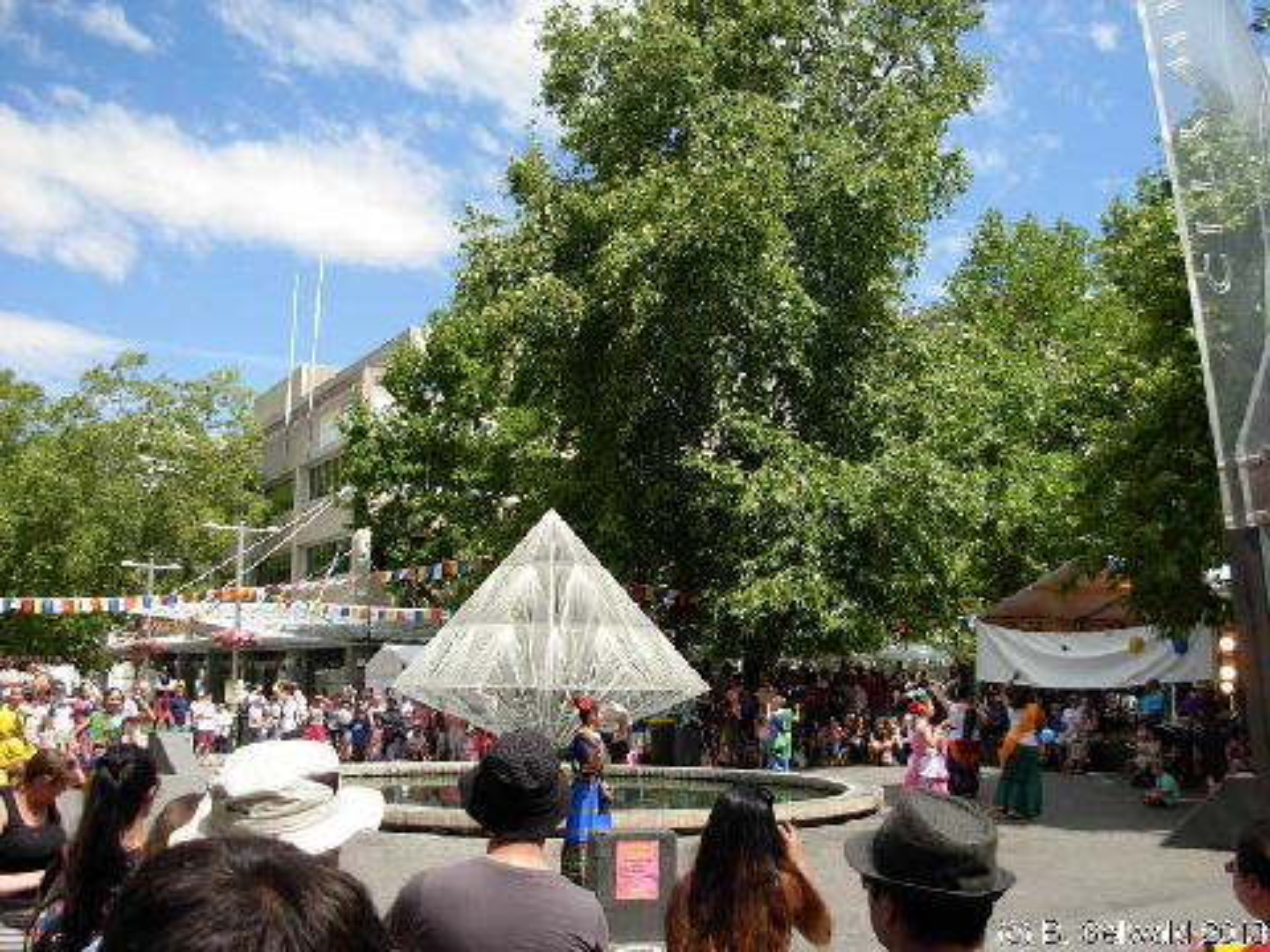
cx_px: 635
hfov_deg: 49.0
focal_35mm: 38
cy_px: 476
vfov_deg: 37.7
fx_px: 1394
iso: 79
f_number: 2.9
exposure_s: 1/912
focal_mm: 6.3
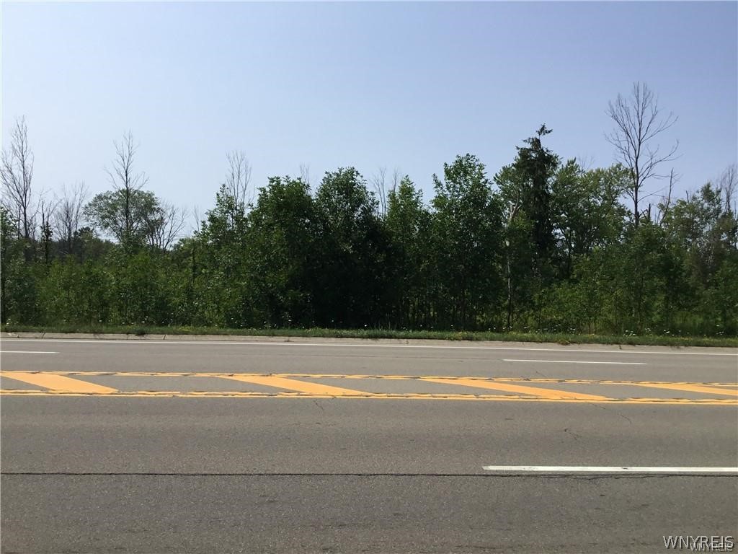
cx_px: 369
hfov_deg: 58.4
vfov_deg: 45.4
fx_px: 661
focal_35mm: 31
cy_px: 277
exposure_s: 1/1988
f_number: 2.4
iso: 25
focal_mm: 3.3
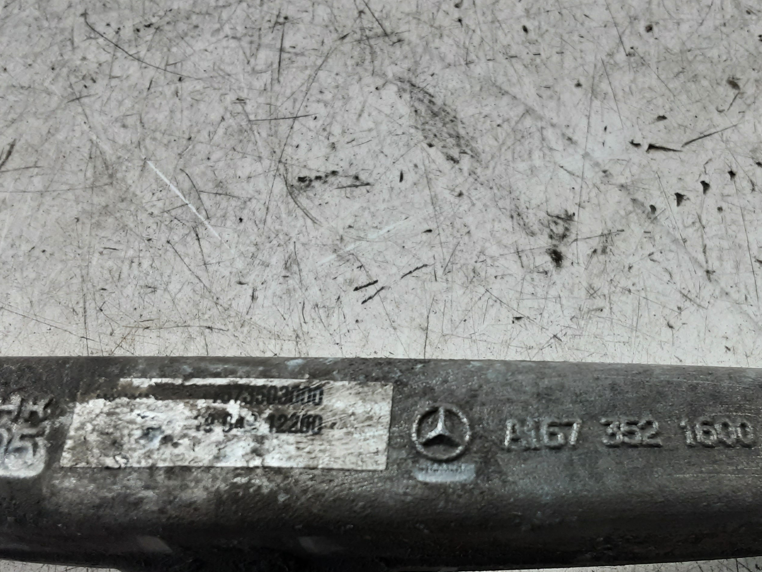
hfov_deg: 52.2
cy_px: 346
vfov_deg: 40.5
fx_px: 770
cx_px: 462
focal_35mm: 35
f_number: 1.9
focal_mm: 2.91
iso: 80
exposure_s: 1/50
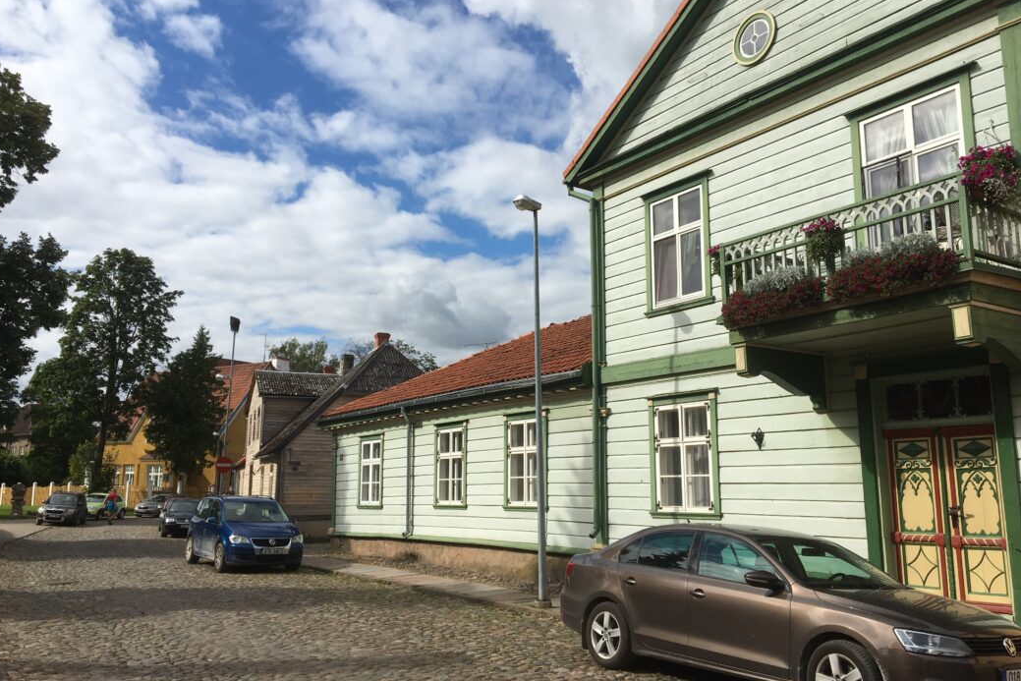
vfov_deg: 42.3
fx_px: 879
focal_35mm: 31
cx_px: 509
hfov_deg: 60.3
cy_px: 343
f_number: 2.2
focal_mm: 4.15
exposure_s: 1/2137
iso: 25
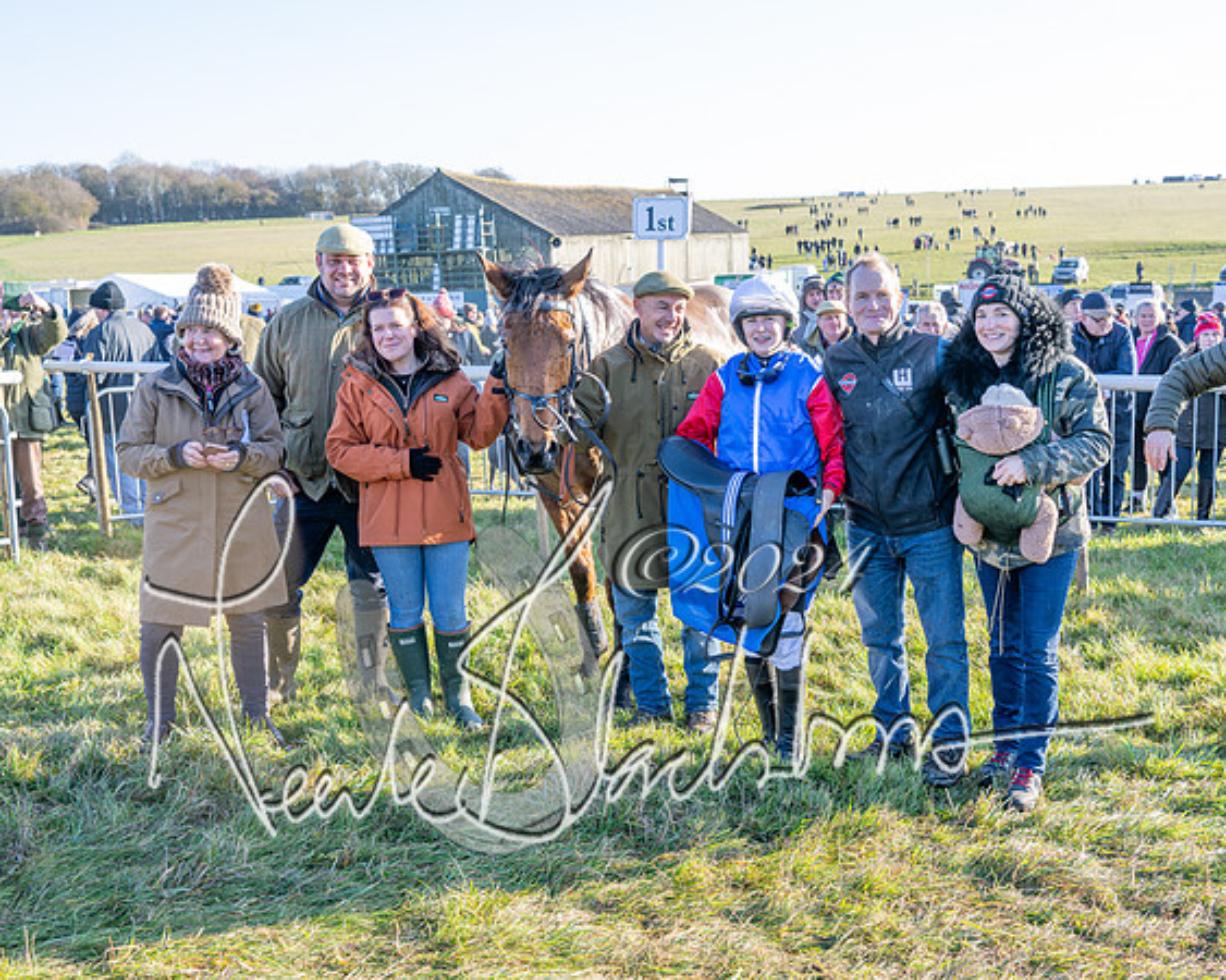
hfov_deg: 46.4
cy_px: 490
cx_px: 653
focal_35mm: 39
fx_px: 1430
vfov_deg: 37.8
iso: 400
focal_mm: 35
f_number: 5
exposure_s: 1/500
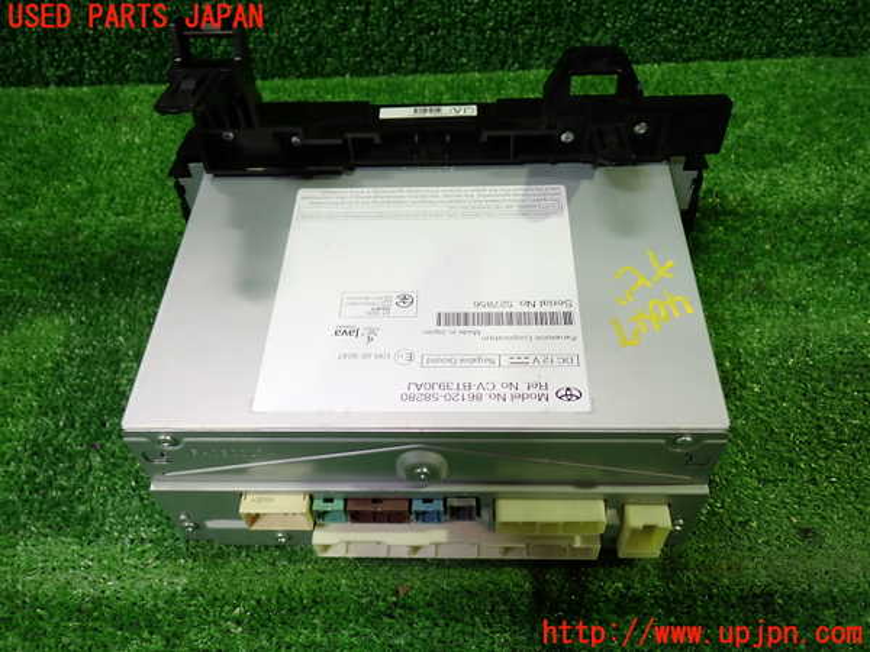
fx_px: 754
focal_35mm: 30
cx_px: 435
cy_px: 326
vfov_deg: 46.8
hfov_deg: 60.0
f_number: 2.3
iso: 200
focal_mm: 5.4
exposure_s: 1/30
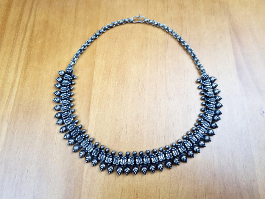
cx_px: 132
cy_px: 100
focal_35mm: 26
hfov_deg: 67.3
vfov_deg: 53.1
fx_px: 199
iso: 50
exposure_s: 1/172
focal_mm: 5.4
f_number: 1.8
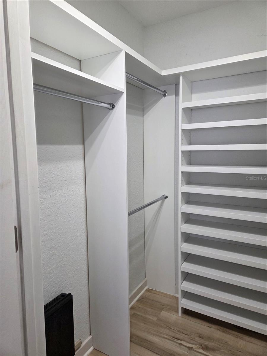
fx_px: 237
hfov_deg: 58.9
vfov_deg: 73.9
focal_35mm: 23
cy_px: 178
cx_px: 134
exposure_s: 1/120
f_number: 1.8
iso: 160
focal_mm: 5.4
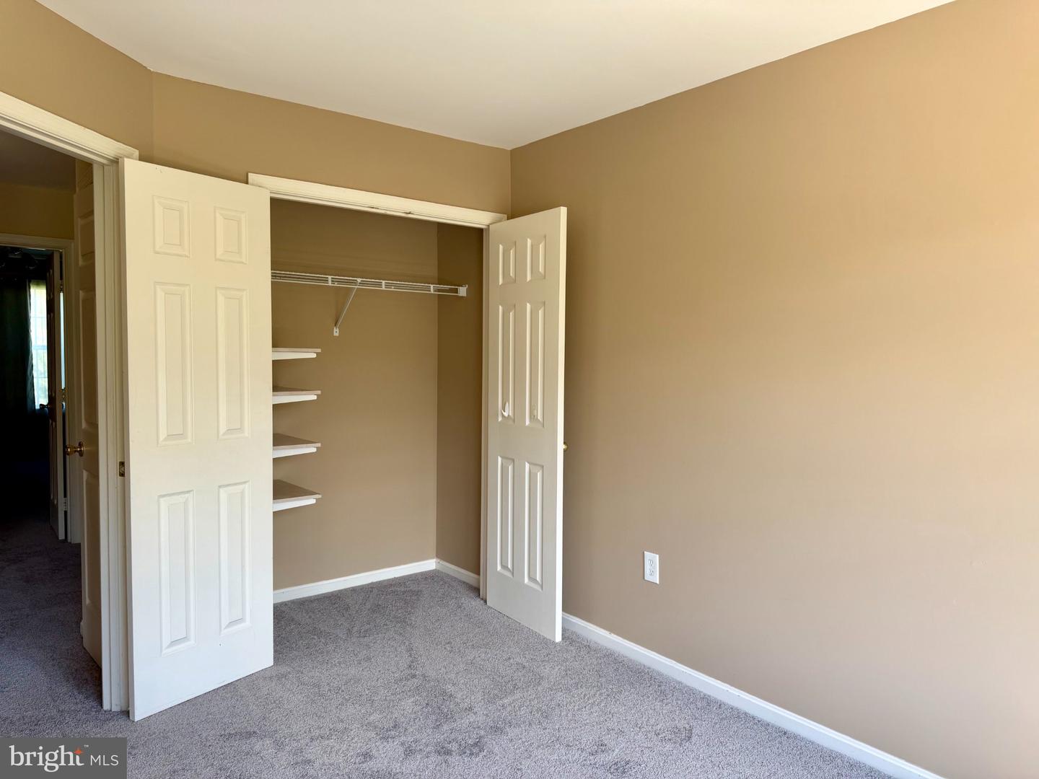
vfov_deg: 56.8
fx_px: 720
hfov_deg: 71.6
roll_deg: -0.5
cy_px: 390
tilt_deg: -3.3
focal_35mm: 24
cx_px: 520
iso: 64
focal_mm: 6.76
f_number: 1.78
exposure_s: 1/121
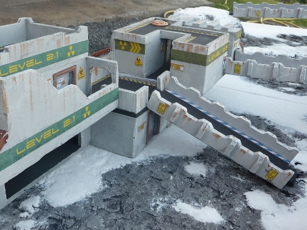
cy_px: 111
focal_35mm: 43
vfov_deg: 33.6
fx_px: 382
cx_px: 124
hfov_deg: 43.6
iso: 100
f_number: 3.3
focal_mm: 4.7
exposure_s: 1/50
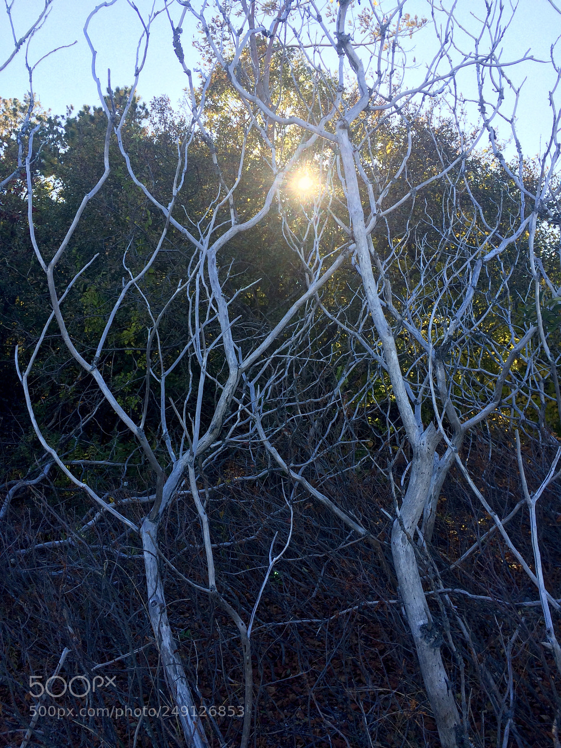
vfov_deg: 61.7
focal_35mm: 29
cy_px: 374
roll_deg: +0.1
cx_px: 280
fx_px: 627
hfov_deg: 48.2
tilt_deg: +0.9
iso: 32
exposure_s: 1/336
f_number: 2.2
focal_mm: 4.15
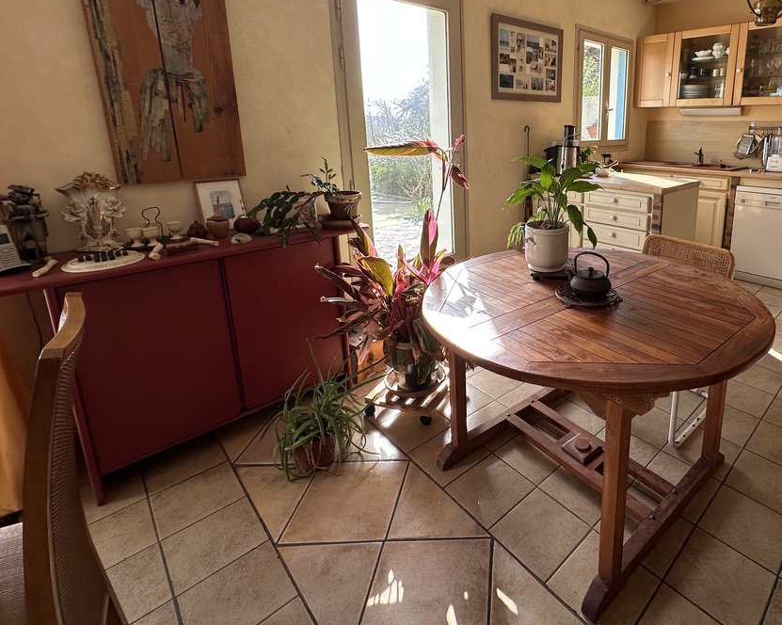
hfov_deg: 80.3
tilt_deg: -12.1
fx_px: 440
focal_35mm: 19
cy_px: 221
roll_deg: -0.3
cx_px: 527
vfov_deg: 69.3
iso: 40
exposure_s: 1/155
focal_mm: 2.22
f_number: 2.2
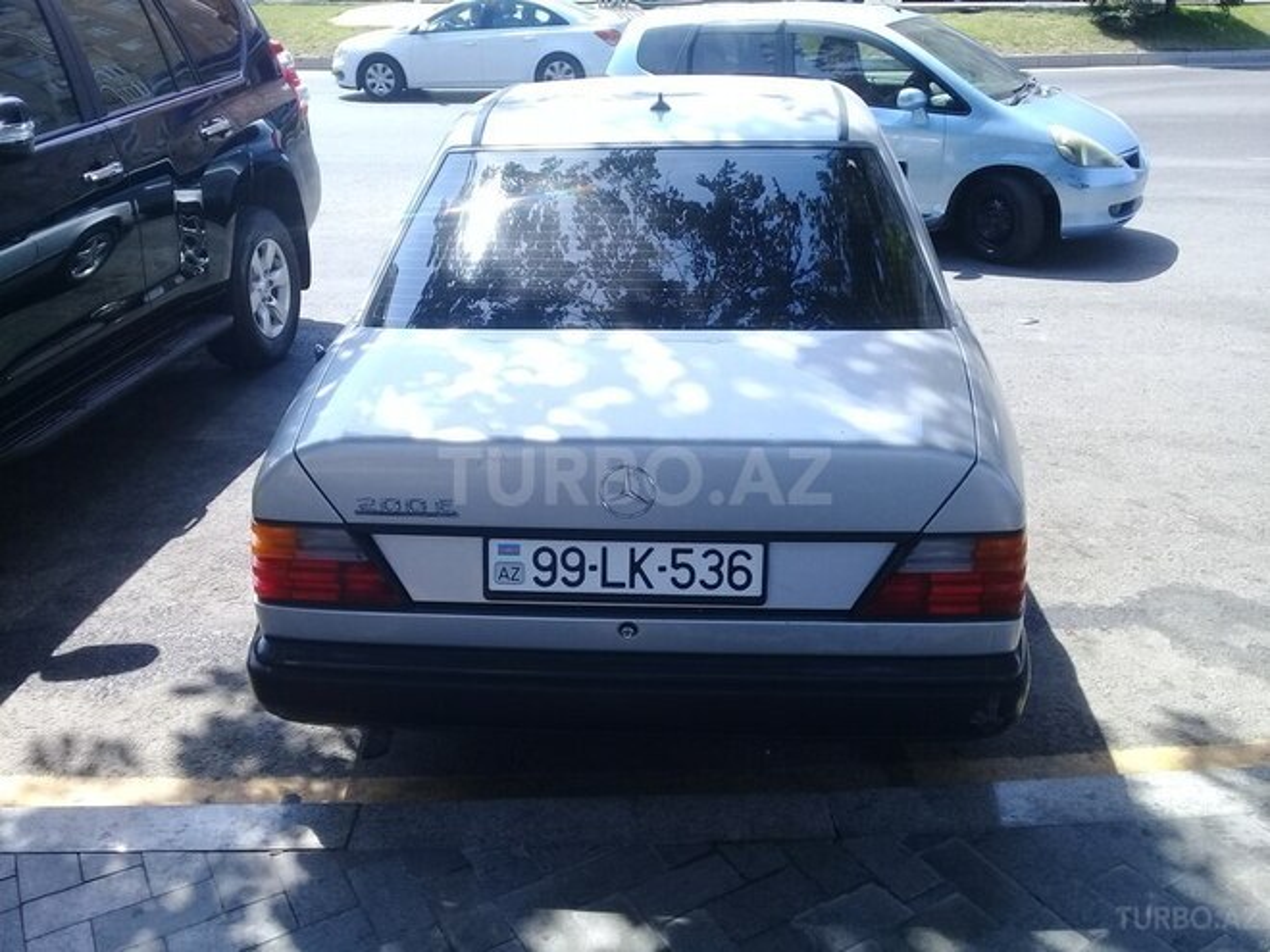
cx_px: 635
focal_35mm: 31
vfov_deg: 45.4
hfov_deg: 58.4
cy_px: 476
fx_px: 1137
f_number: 2.2
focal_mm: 3.3
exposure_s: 1/348
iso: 50
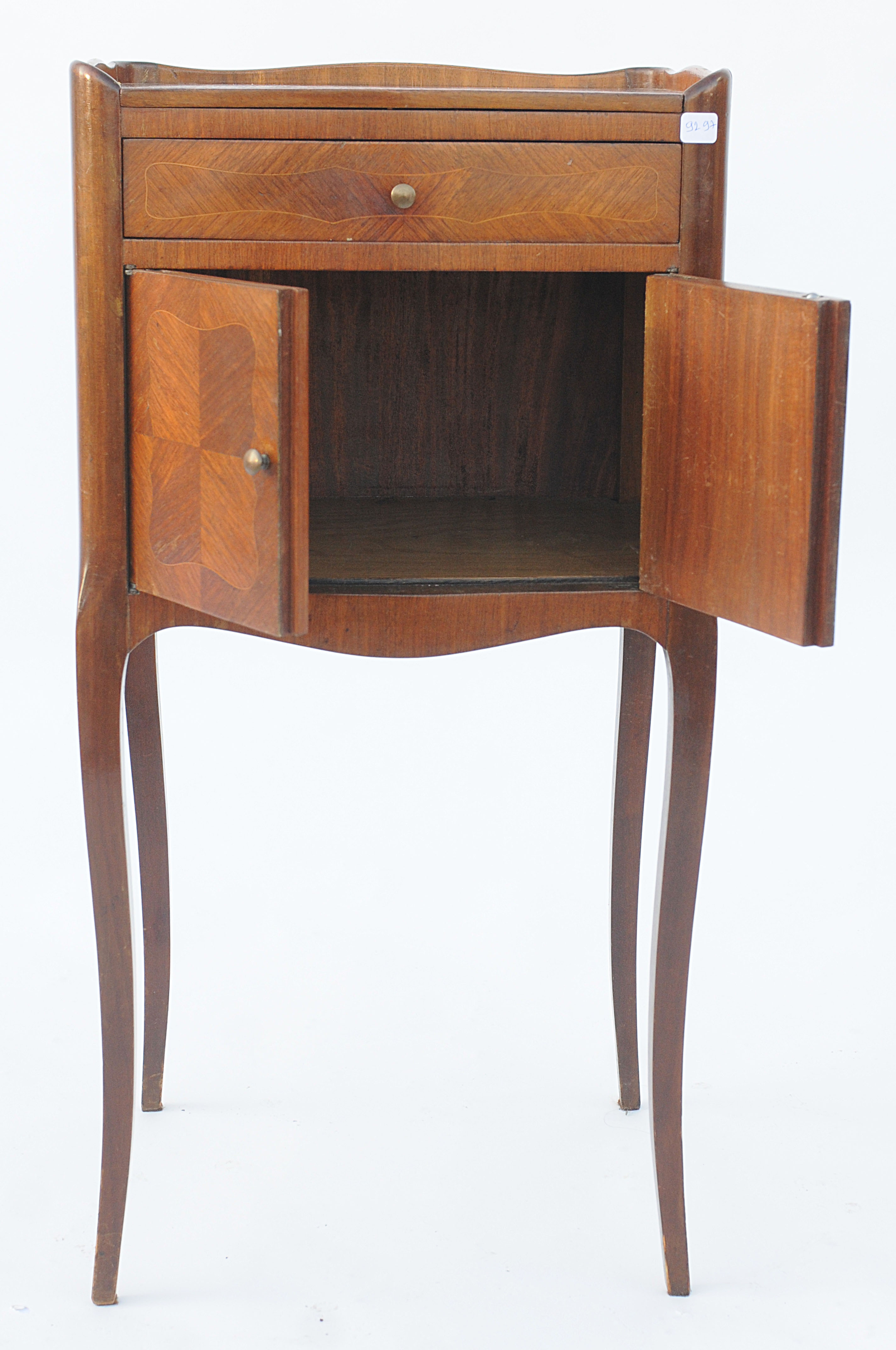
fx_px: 1797
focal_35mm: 48
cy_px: 675
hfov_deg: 28.0
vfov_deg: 41.2
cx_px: 448
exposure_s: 1/250
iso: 400
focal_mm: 32
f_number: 4.5
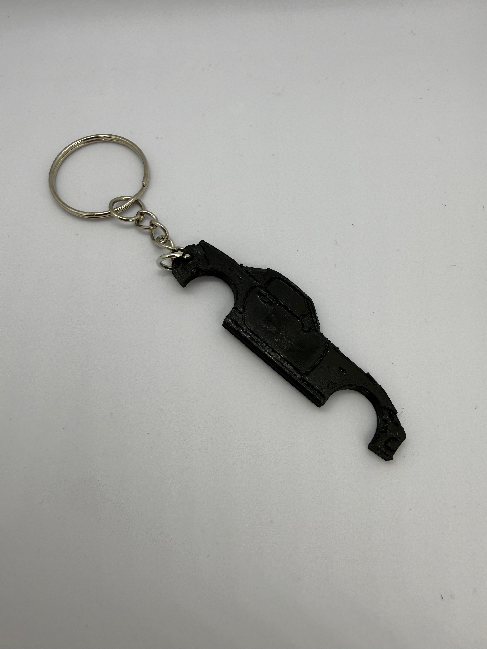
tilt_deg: -69.3
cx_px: 244
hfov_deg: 56.8
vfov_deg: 71.6
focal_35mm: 24
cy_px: 324
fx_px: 450
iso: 40
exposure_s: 1/261
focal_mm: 2.22
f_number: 2.2
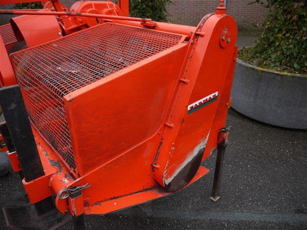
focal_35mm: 28
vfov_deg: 49.7
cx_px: 154
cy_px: 115
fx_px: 248
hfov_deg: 63.4
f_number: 3.5
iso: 100
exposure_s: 1/160
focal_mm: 14
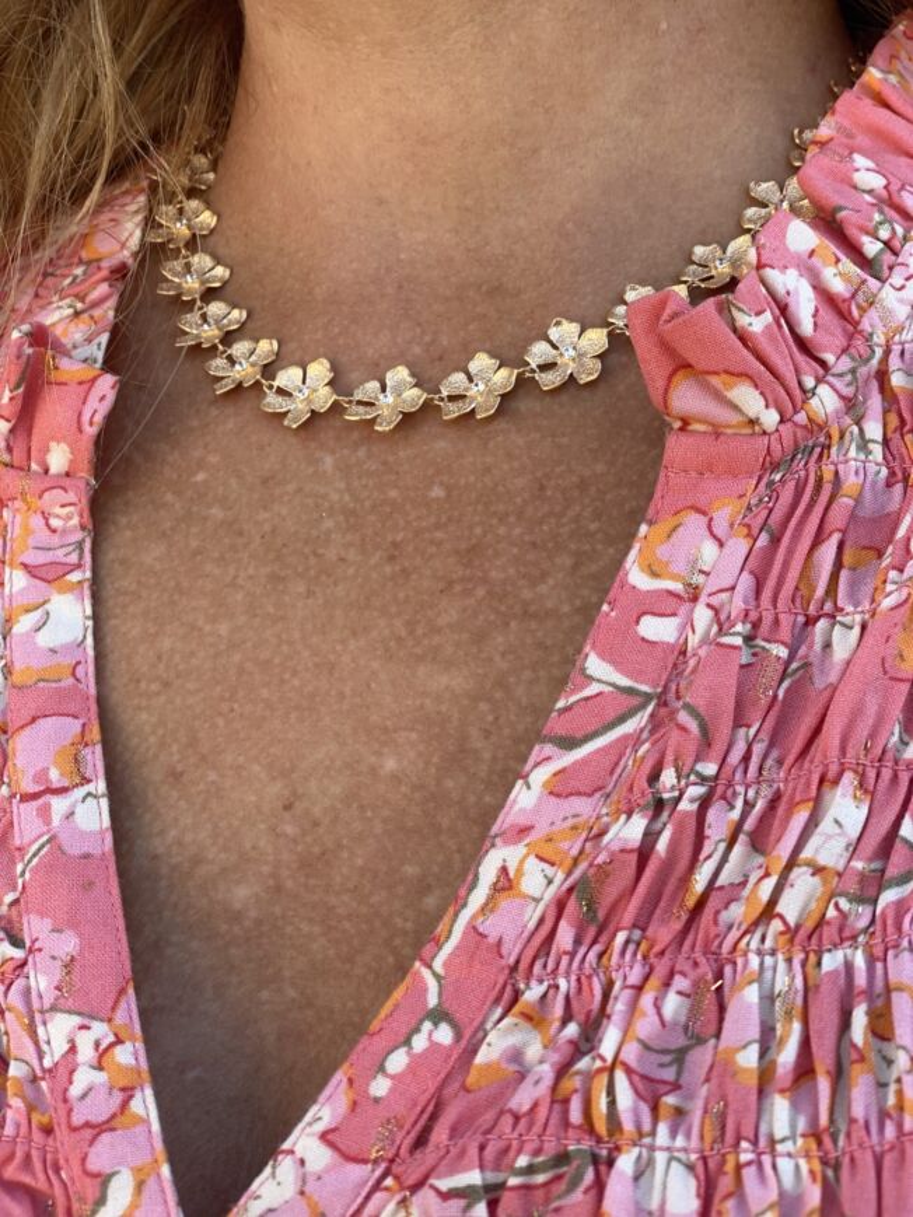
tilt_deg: -4.3
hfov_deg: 28.0
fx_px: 1828
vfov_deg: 36.8
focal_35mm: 52
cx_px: 456
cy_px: 608
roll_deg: -2.8
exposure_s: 1/246
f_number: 2
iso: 20
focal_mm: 6
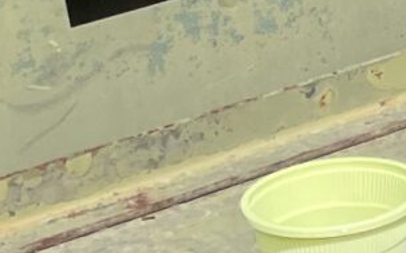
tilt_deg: -1.7
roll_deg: +0.2
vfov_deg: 5.2
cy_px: -614
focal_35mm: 233
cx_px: 610
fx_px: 2577
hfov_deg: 8.8
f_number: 1.6
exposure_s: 1/3401
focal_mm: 4.2
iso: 32
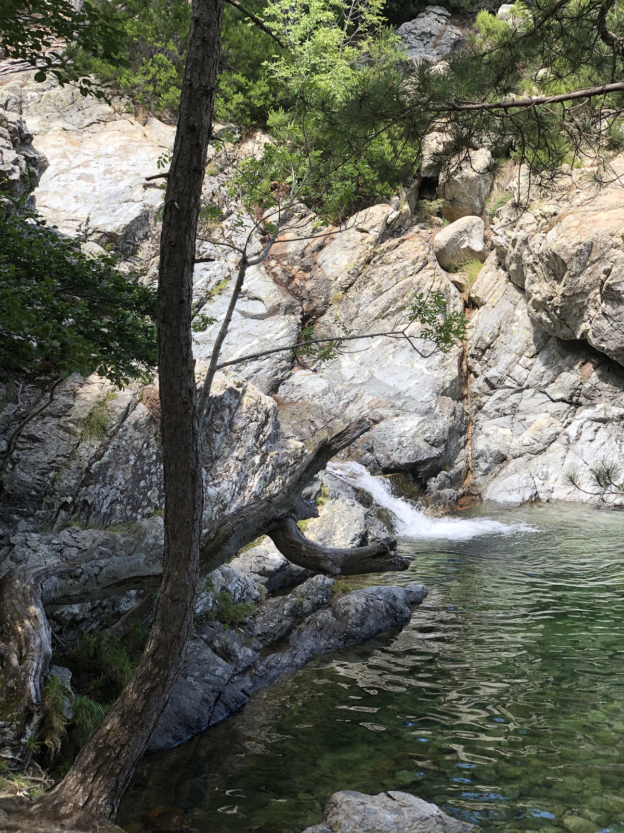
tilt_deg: -8.4
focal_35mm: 52
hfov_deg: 28.0
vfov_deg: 36.8
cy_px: 416
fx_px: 1250
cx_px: 312
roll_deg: +1.8
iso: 16
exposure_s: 1/199
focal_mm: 6
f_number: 2.4
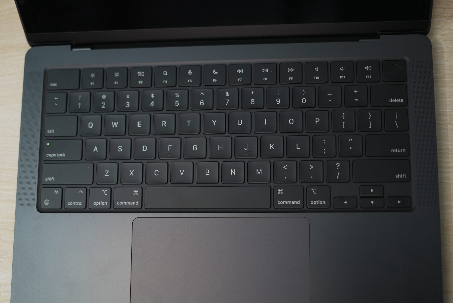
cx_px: 226
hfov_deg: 39.6
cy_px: 152
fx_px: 629
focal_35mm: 50
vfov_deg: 27.0
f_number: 1.8
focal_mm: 50
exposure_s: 1/100
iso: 640
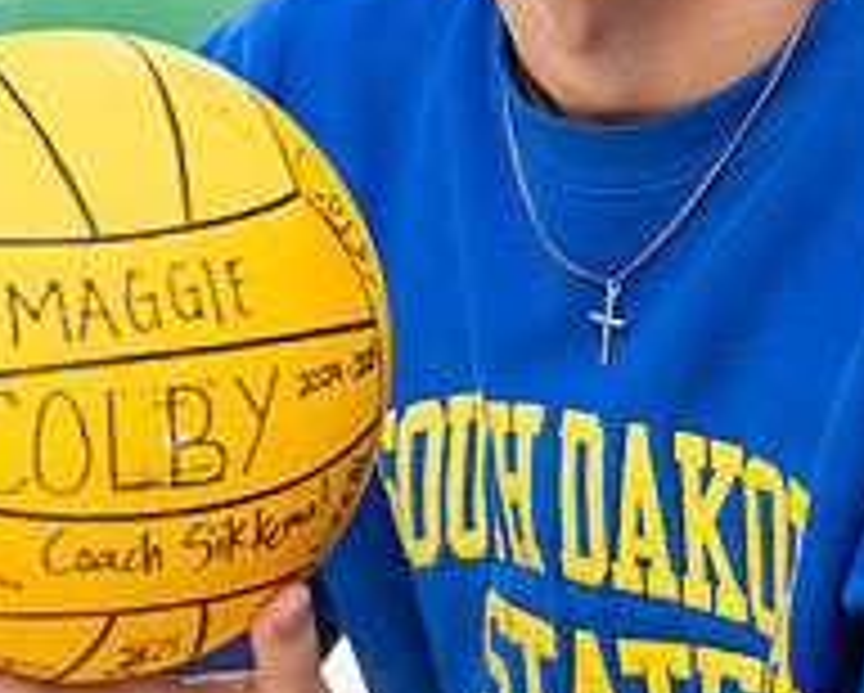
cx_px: 504
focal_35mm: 312
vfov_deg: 5.0
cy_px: -61
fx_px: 7986
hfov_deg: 6.2
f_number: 4.5
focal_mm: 110
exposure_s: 1/200
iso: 100
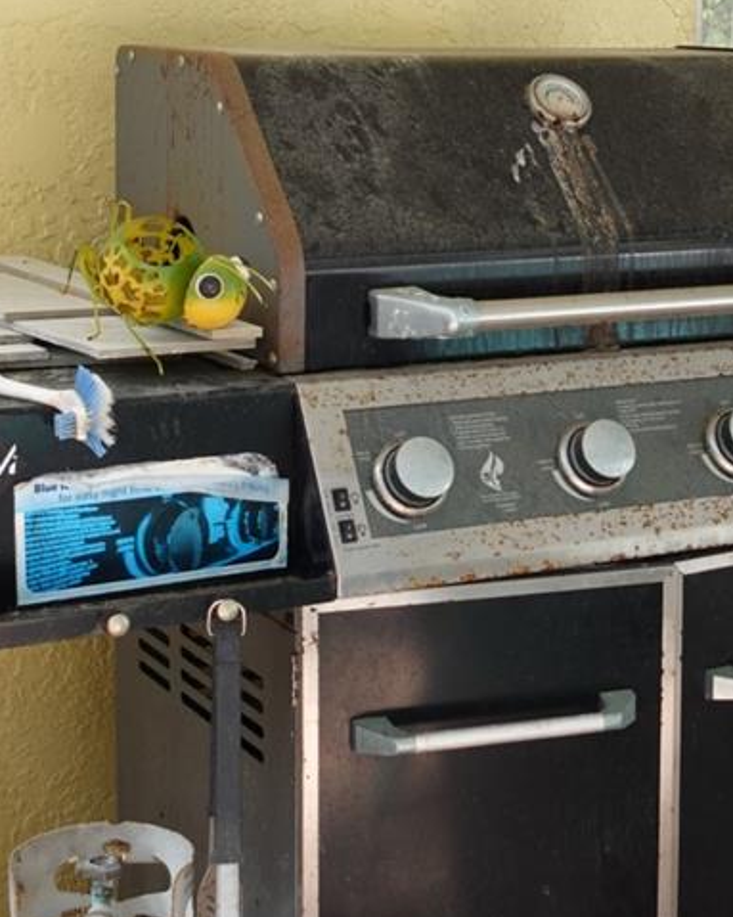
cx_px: 504
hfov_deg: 19.1
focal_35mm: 80
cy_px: 222
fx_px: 2170
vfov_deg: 23.6
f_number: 2.8
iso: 125
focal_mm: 13.08
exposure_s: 1/60
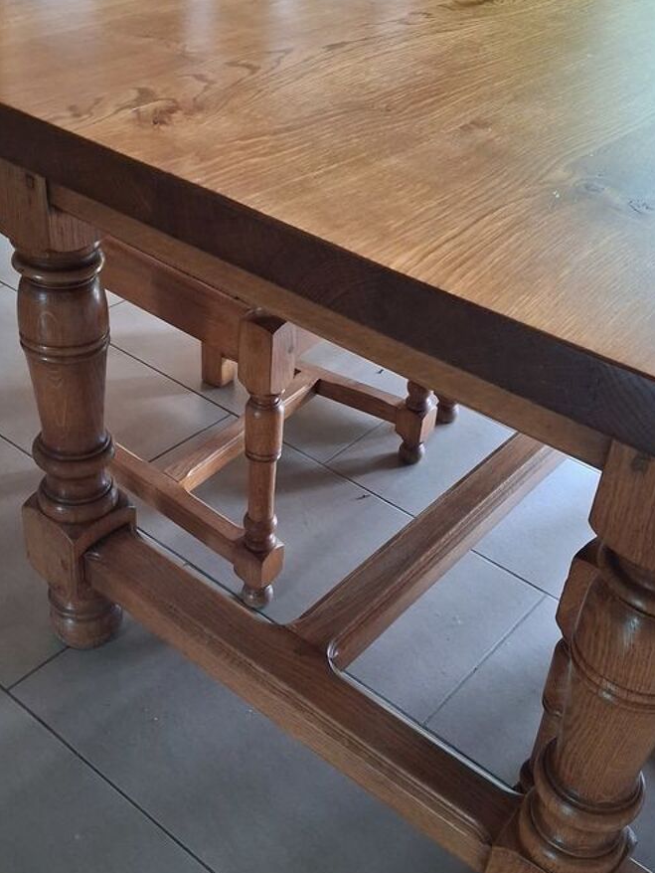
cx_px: 353
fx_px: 1034
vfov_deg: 45.7
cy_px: 405
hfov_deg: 35.1
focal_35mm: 41
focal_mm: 4
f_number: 1.8
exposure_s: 1/40
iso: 500
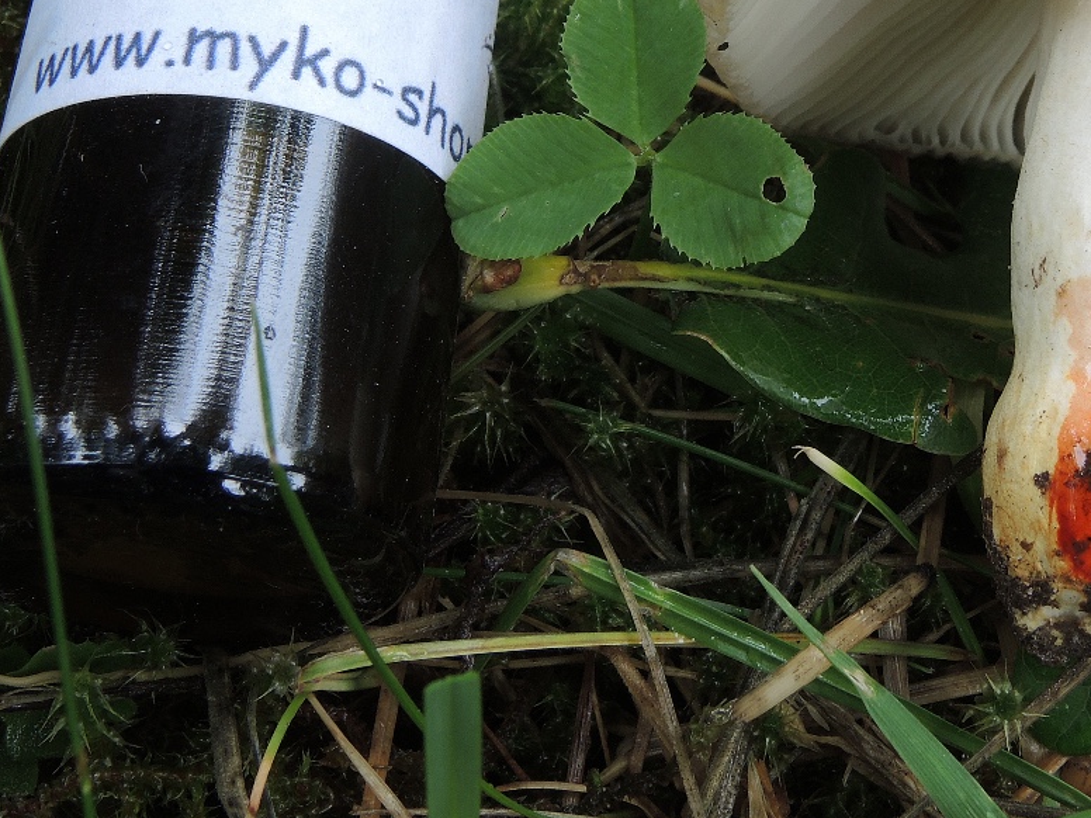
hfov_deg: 28.4
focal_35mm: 68
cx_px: 731
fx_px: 2143
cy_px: 76
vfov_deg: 21.1
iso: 80
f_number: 5.6
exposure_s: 1/20
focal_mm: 7
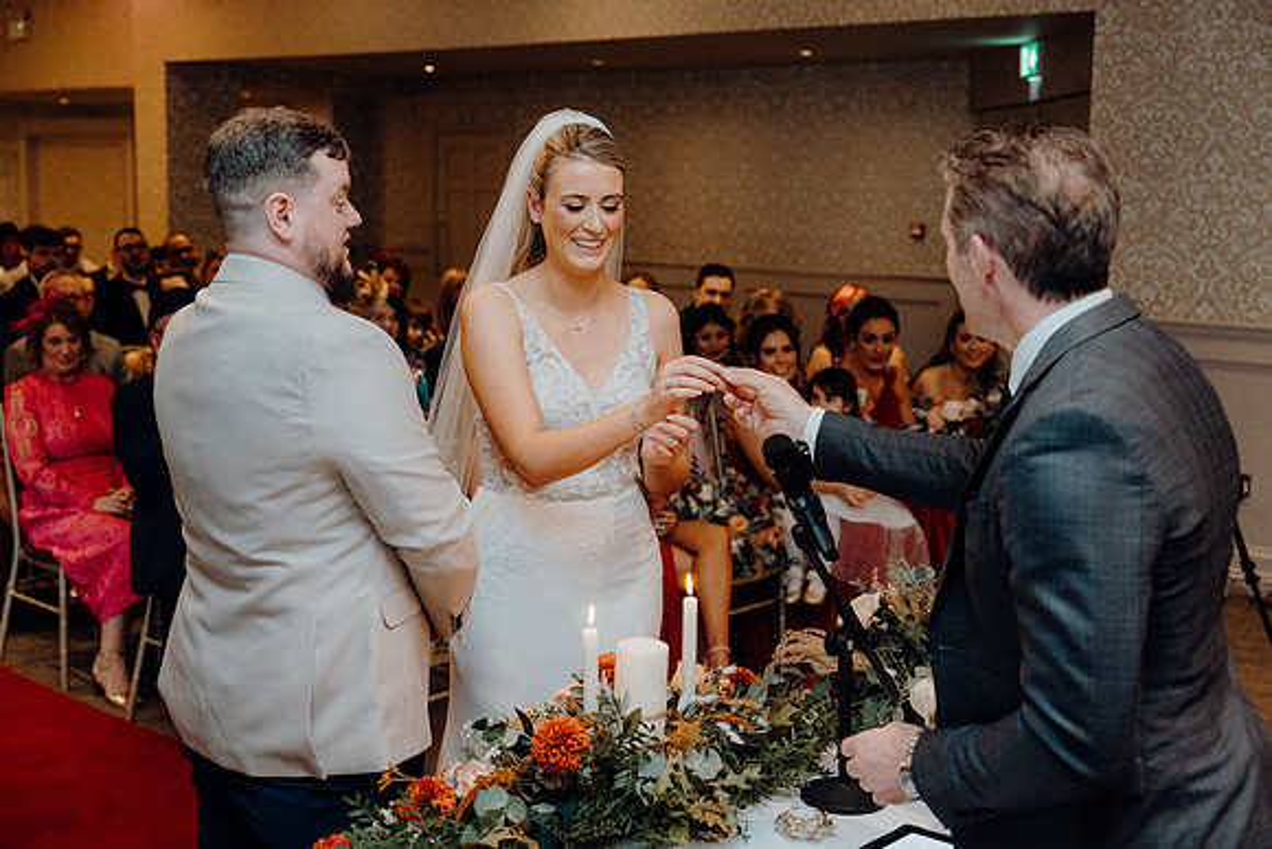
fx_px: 1626
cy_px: 424
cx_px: 636
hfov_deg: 42.7
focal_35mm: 46
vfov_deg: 29.3
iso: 2500
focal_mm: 46
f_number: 3.5
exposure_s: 1/200
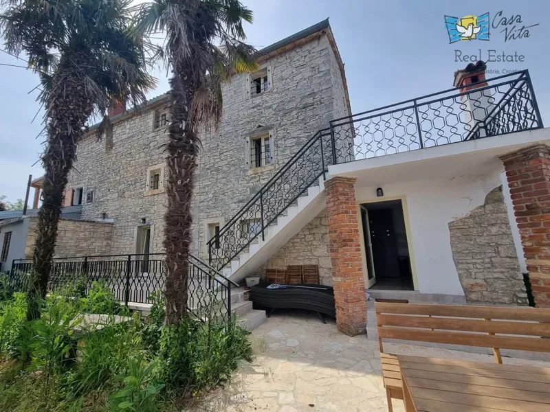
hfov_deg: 106.2
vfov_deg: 89.9
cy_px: 206
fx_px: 207
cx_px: 275
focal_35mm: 13
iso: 50
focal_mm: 2.2
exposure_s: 1/1880
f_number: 2.2
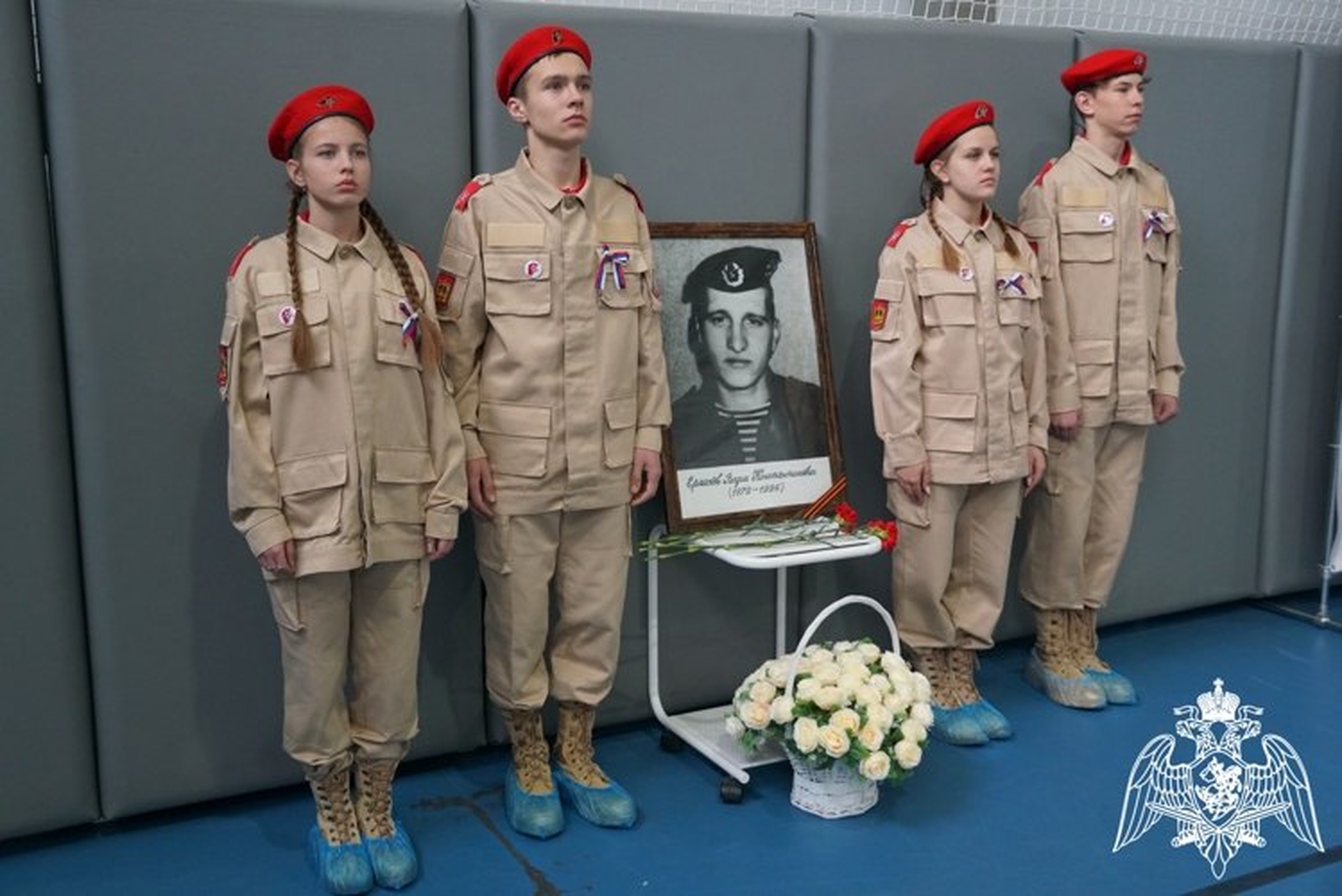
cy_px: 448
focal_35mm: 38
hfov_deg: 51.3
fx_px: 1398
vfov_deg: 35.5
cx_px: 671
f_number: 4
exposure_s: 1/160
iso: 1600
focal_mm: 25
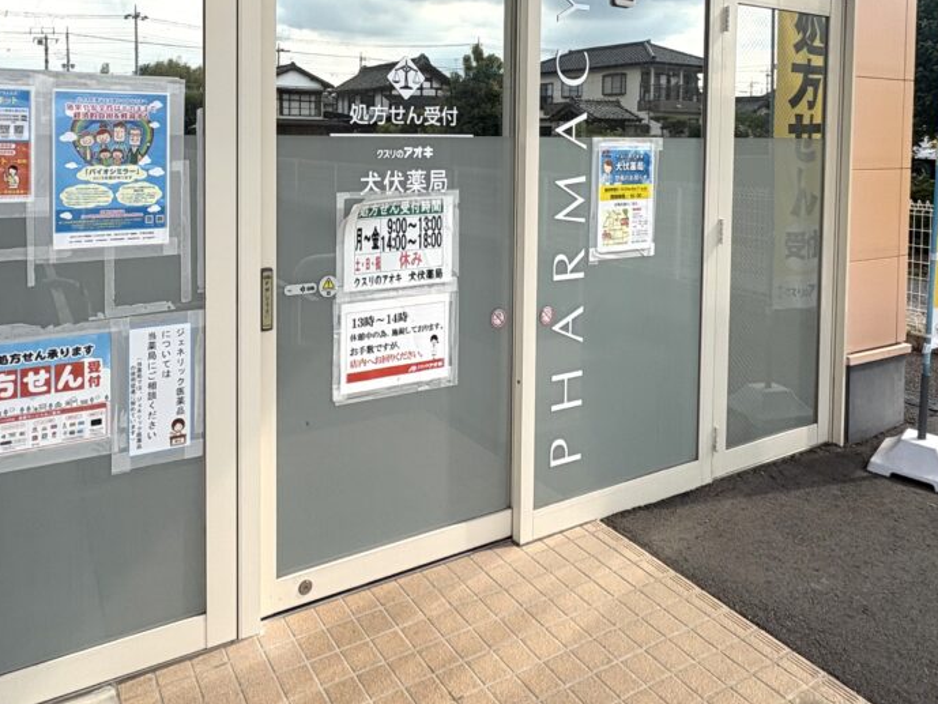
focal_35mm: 26
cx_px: 361
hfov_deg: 66.4
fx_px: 705
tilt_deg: -1.8
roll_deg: +0.5
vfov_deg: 50.4
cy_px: 159
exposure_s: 1/1020
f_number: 2.2
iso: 50
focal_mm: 2.22
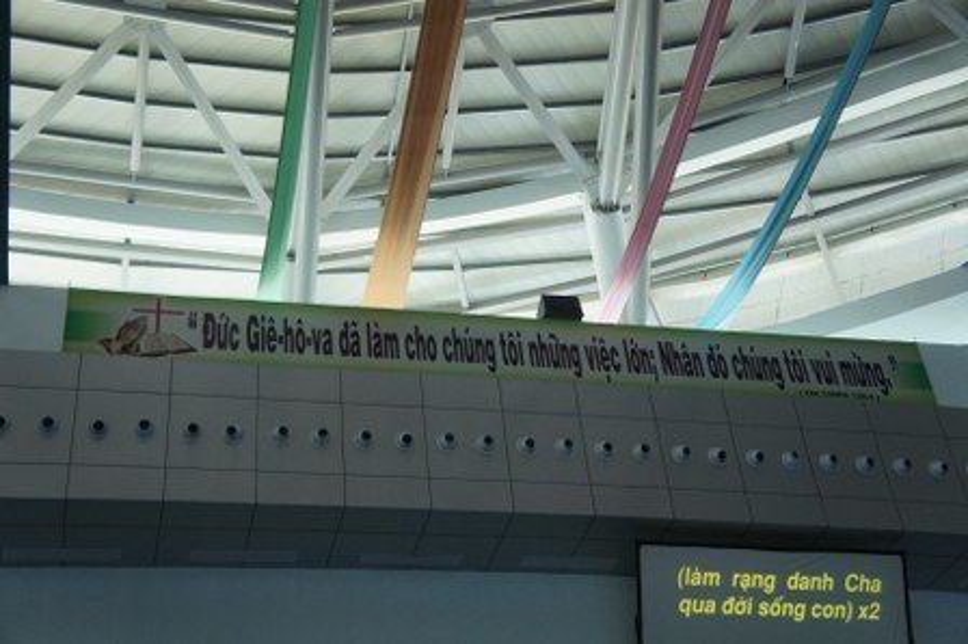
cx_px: 484
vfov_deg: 25.7
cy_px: 322
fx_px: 1411
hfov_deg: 37.9
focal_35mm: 52
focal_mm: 35
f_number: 4.5
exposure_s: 1/50
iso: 1600
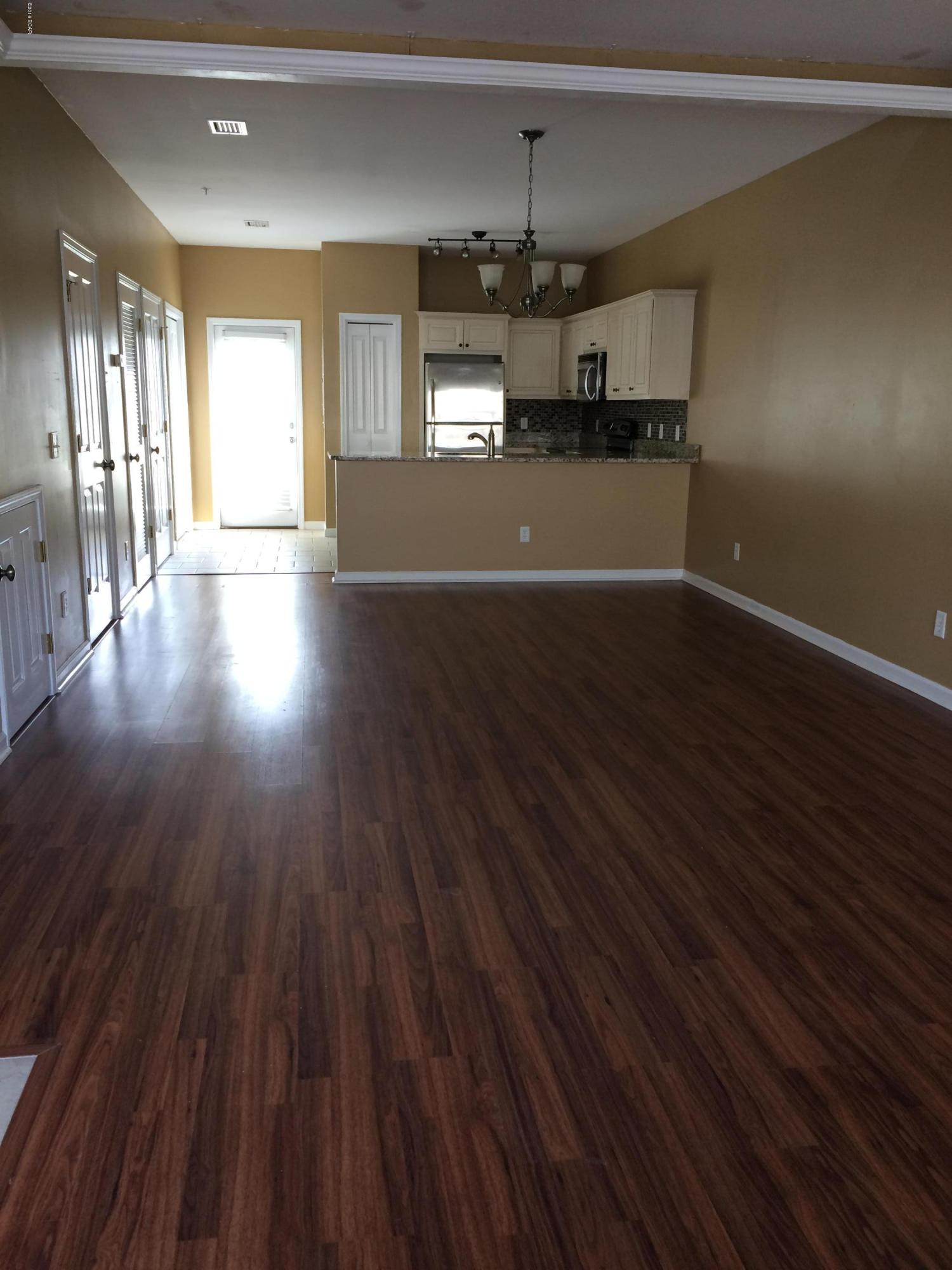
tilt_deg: -13.0
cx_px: 476
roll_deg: -0.8
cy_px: 635
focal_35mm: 29
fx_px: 1063
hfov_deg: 48.2
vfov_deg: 61.7
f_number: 2.2
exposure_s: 1/30
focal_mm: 4.15
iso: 50
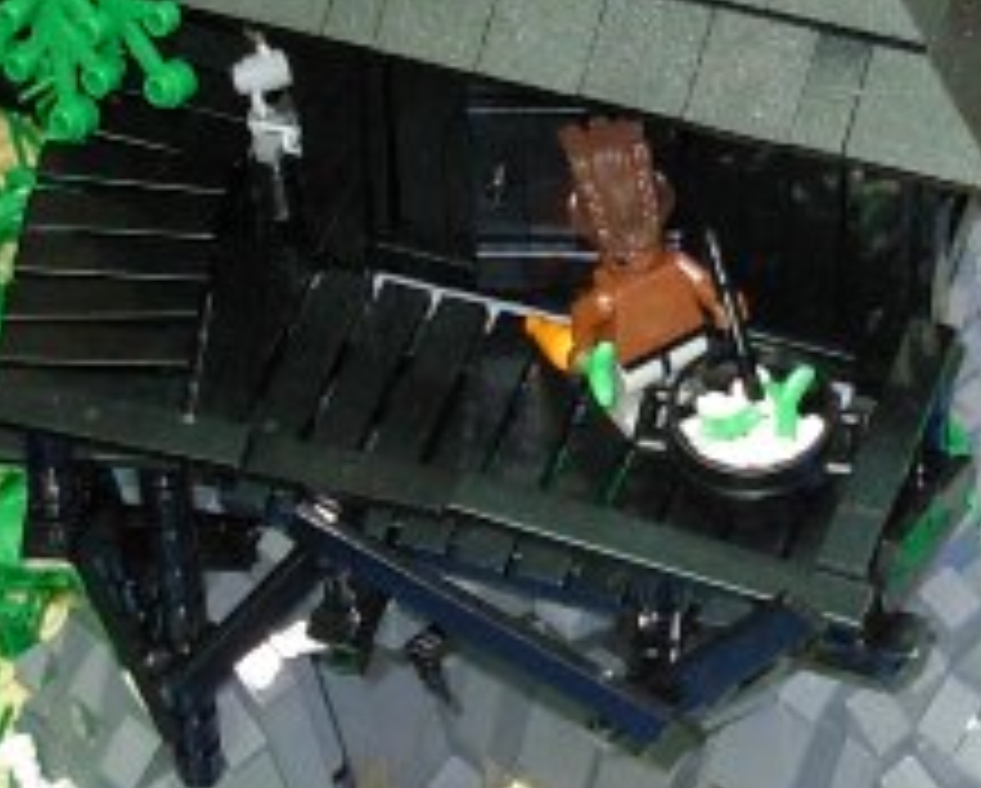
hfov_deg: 11.1
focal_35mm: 174
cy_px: -36
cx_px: 702
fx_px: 5059
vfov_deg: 8.8
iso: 200
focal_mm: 6.3
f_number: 2.9
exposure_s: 1/10.9
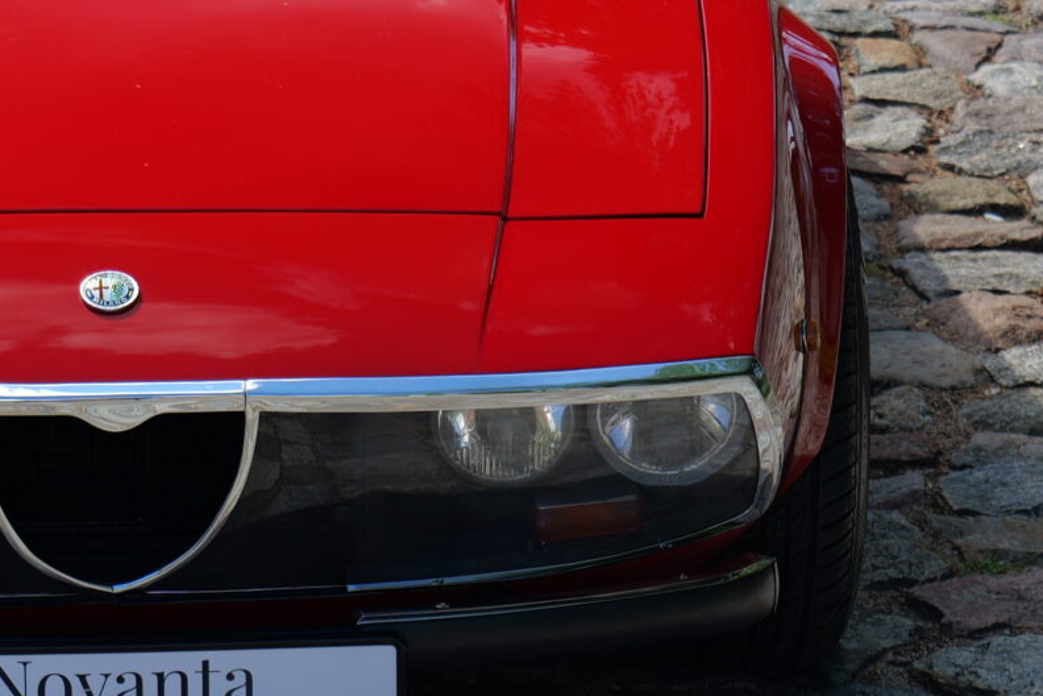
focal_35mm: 194
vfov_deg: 7.1
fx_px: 5620
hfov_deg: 10.5
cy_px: 135
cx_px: 120
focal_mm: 60
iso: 100
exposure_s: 1/80
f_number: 5.6
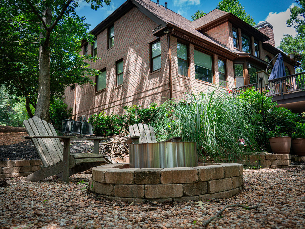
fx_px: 247
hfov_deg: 63.4
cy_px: 120
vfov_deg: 49.7
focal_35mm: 28
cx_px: 152
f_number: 4
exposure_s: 1/800
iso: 640
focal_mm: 24
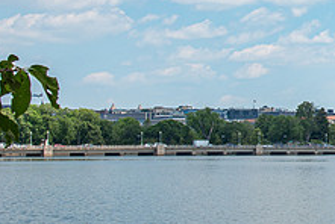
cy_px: 81
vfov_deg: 10.5
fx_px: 1221
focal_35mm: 131
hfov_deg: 14.7
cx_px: 476
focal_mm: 38
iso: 100
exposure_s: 1/125
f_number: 13
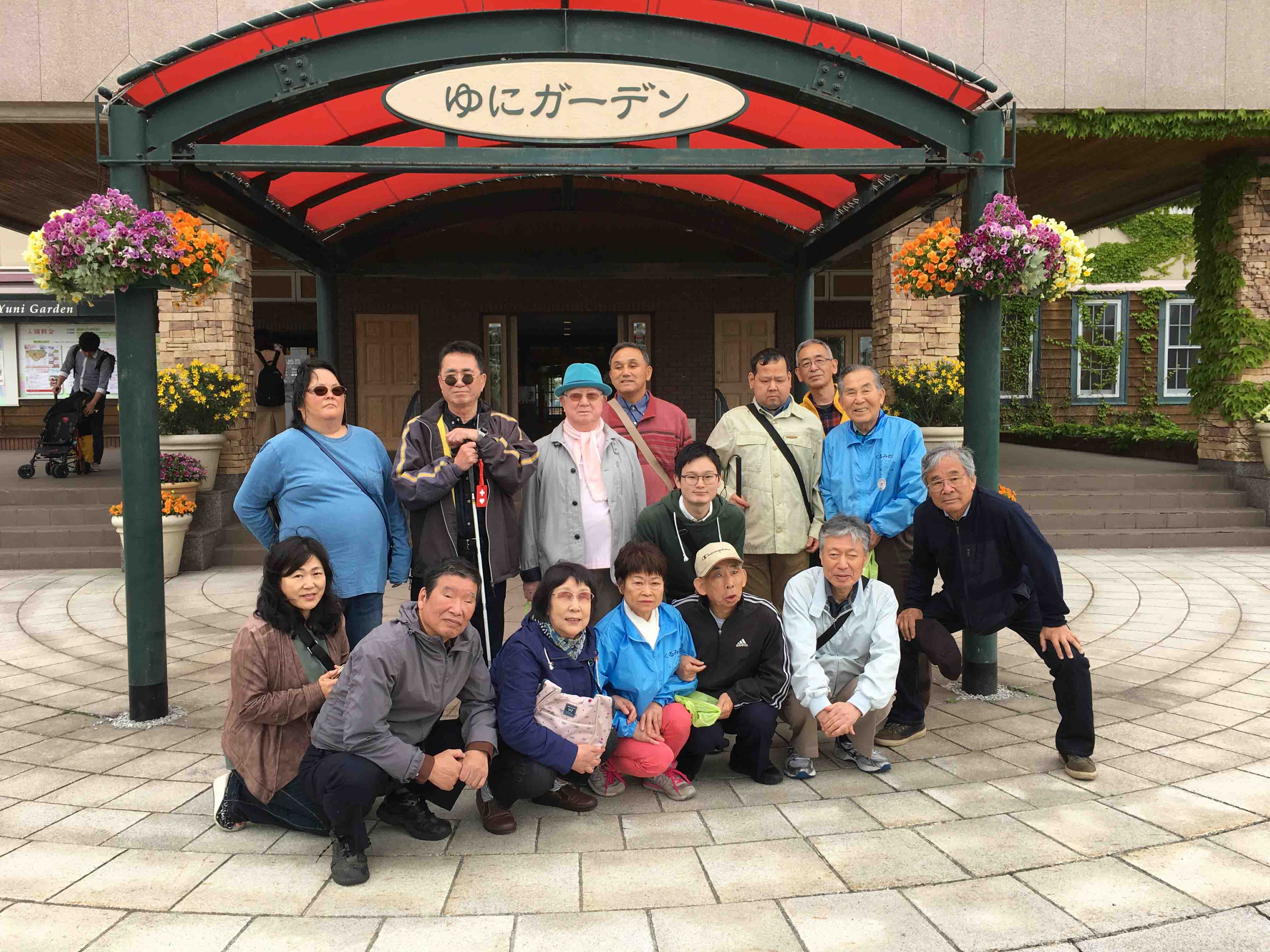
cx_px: 635
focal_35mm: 29
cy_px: 476
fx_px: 1064
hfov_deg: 61.7
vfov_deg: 48.2
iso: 25
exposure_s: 1/285
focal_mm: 4.15
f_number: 2.2
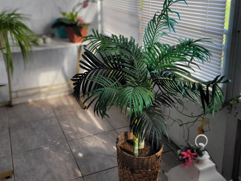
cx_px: 105
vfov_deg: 37.0
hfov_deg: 48.9
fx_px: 265
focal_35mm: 38
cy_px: 50
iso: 40
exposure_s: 1/153
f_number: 1.8
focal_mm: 5.4
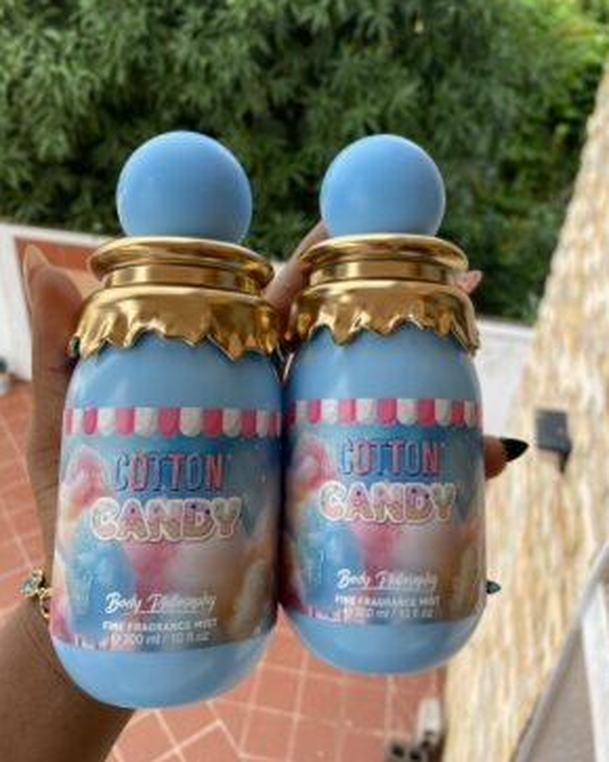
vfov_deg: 62.1
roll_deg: -5.1
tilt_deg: -31.4
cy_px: 348
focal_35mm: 28
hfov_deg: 51.5
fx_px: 631
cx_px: 313
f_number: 1.8
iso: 32
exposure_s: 1/236
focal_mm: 4.25
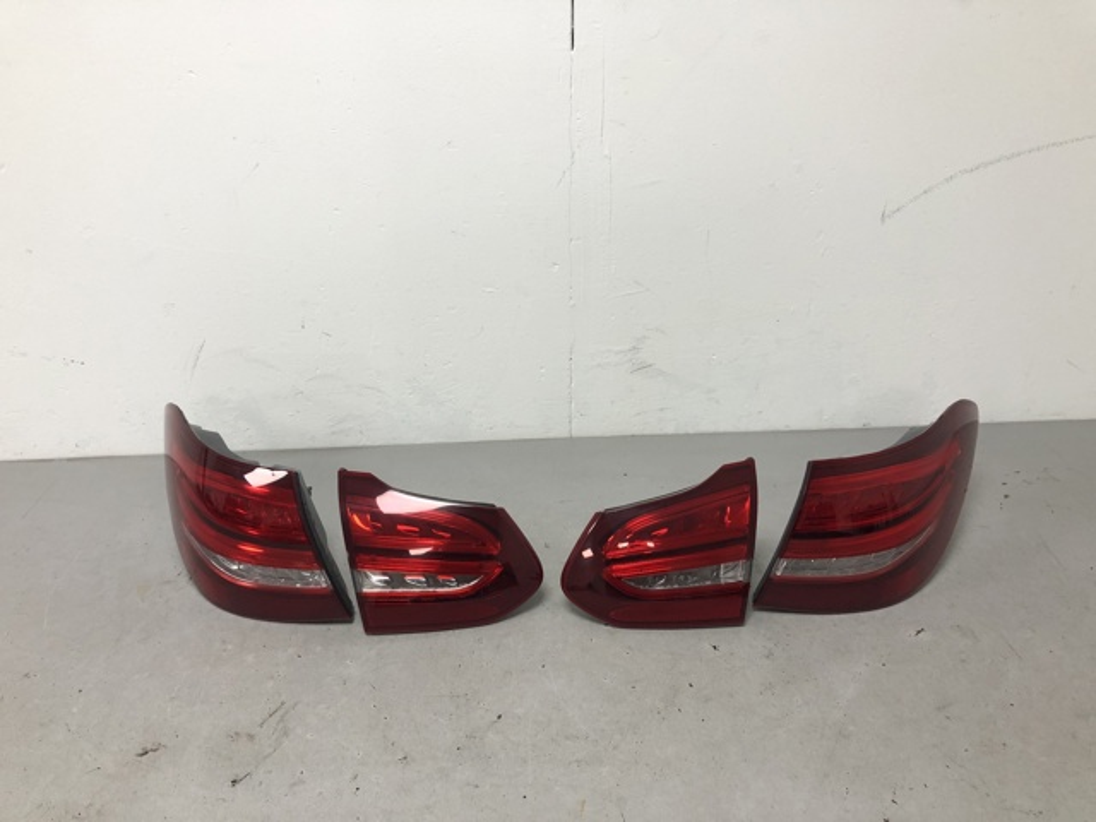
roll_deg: +2.0
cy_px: 411
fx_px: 887
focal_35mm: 28
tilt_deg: -25.1
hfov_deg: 63.4
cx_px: 548
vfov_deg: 49.7
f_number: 1.8
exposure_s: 1/33
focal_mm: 4
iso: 25
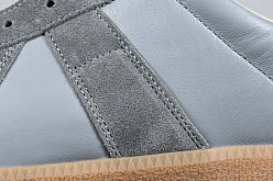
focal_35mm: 189
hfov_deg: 10.9
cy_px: 7
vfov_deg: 7.2
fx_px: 1429
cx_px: 90
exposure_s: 1/125
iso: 640
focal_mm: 39
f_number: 5.6
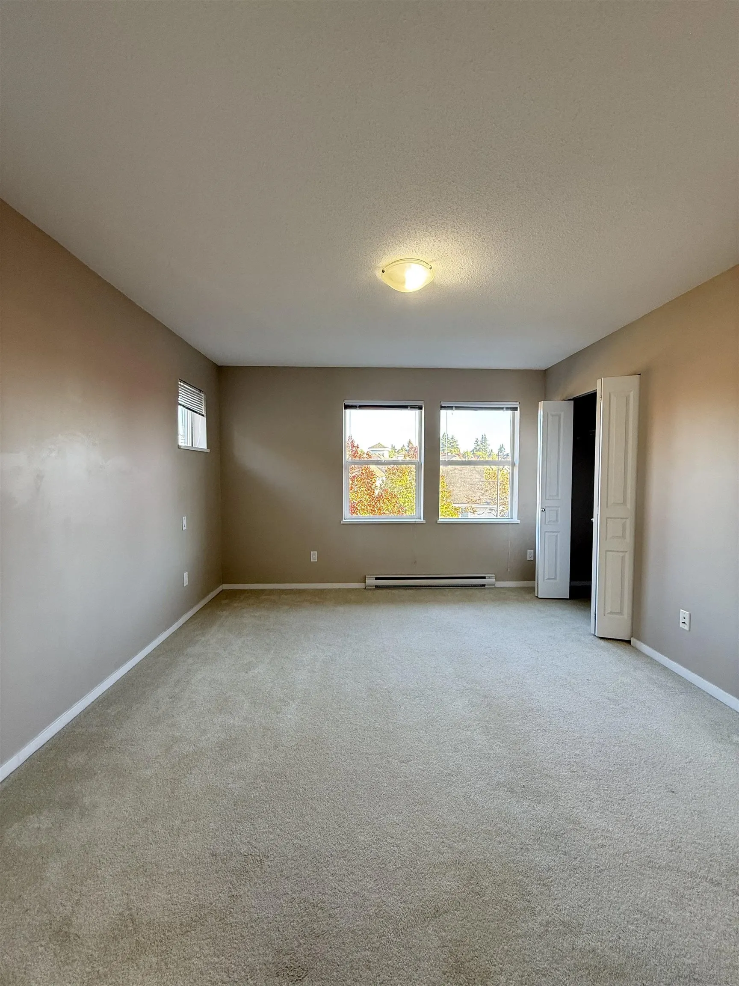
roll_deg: -0.9
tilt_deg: -1.5
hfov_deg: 85.7
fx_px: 399
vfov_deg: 102.1
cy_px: 493
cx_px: 370
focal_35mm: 14
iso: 160
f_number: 2.2
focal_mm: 2.22
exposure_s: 1/99
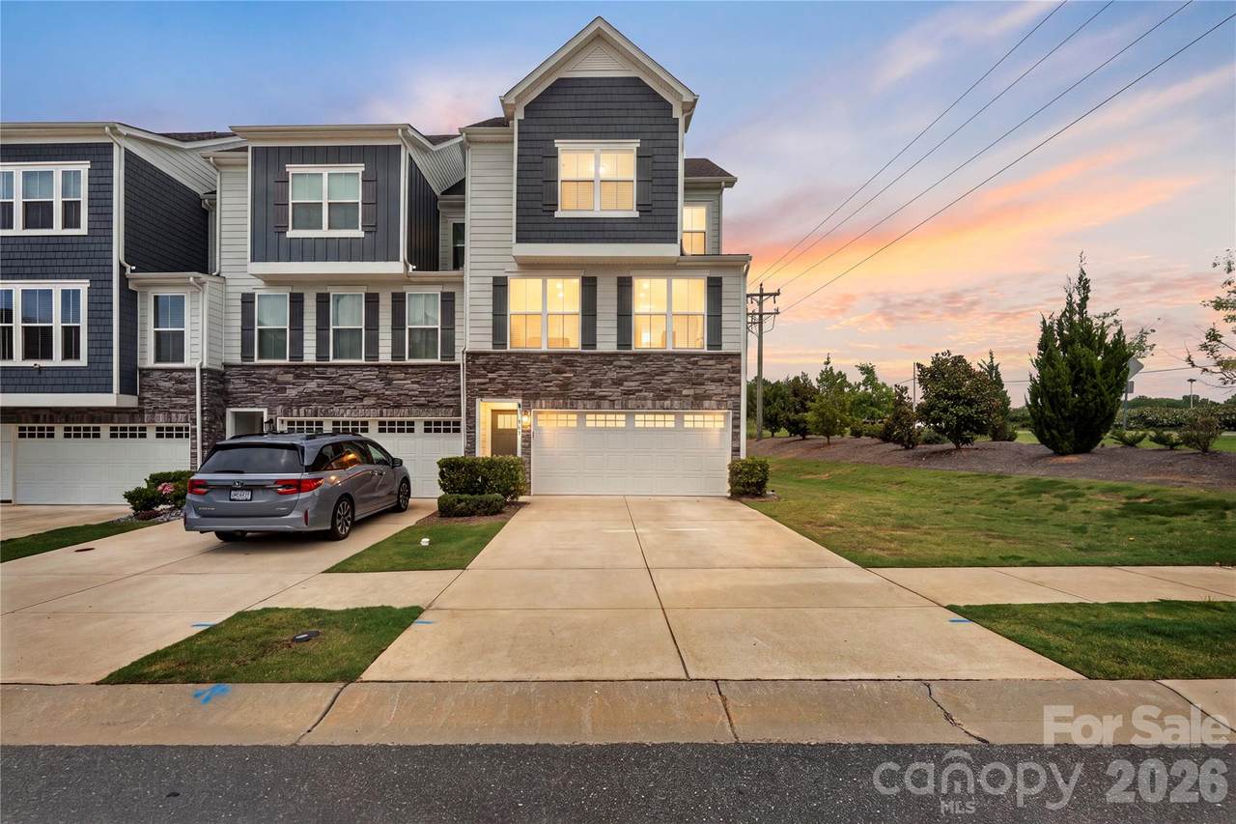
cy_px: 412
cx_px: 618
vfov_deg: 72.0
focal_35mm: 16
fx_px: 566
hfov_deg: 95.0
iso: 100
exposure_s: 1/60
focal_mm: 16.5
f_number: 18
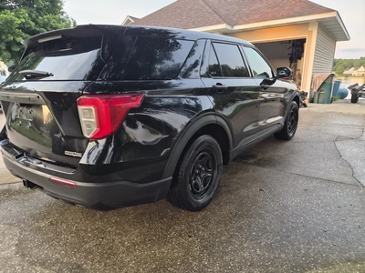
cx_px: 182
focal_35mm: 23
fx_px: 243
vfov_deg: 58.9
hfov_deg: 73.9
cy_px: 136
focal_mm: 5.4
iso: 200
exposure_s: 1/180
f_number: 1.8
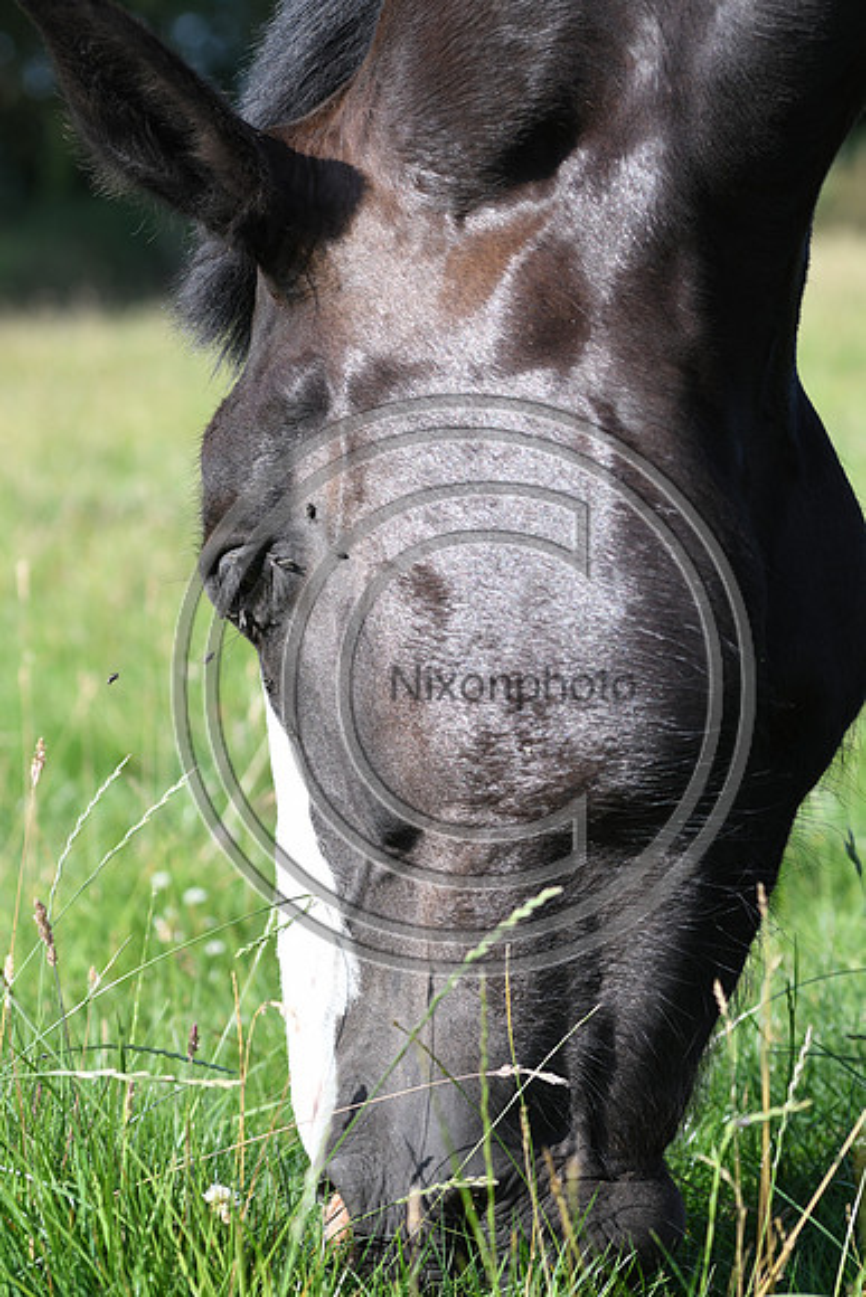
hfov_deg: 13.0
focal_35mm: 105
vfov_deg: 19.5
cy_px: 648
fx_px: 3786
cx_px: 433
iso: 220
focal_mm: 70
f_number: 3.5
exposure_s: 1/1250
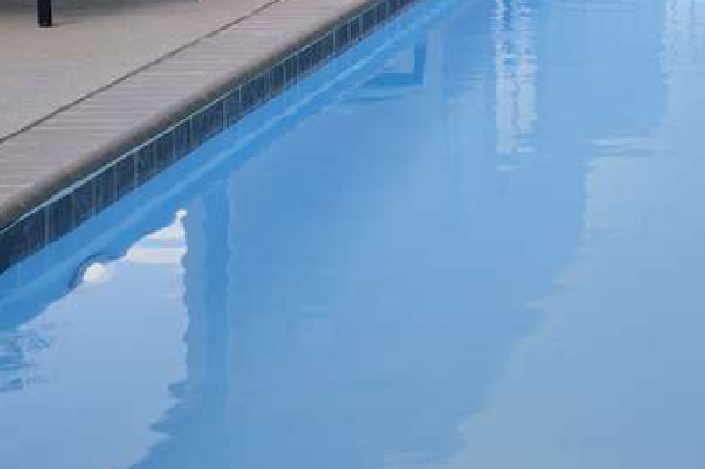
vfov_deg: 10.1
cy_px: -323
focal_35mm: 130
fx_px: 2545
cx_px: 1023
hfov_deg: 14.8
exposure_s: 1/15
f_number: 11
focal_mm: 35
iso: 100
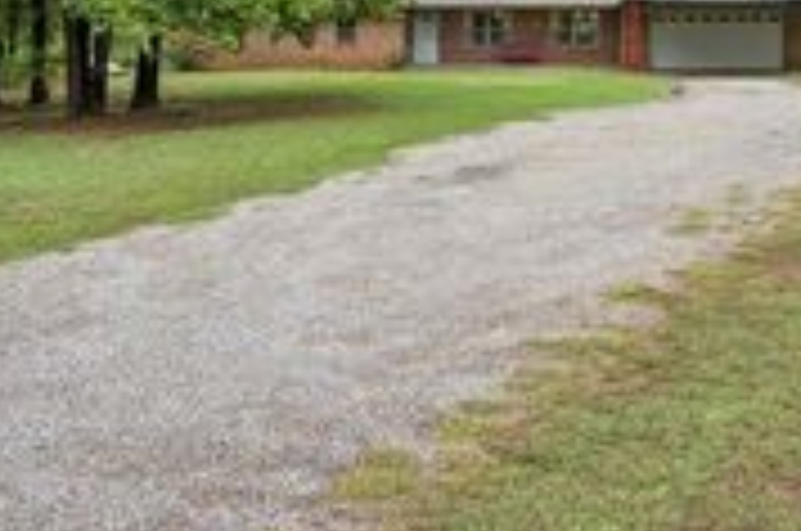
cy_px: 20
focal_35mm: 45
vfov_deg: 28.2
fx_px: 999
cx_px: 500
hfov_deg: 43.3
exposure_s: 1/100
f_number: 8
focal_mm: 16
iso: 200
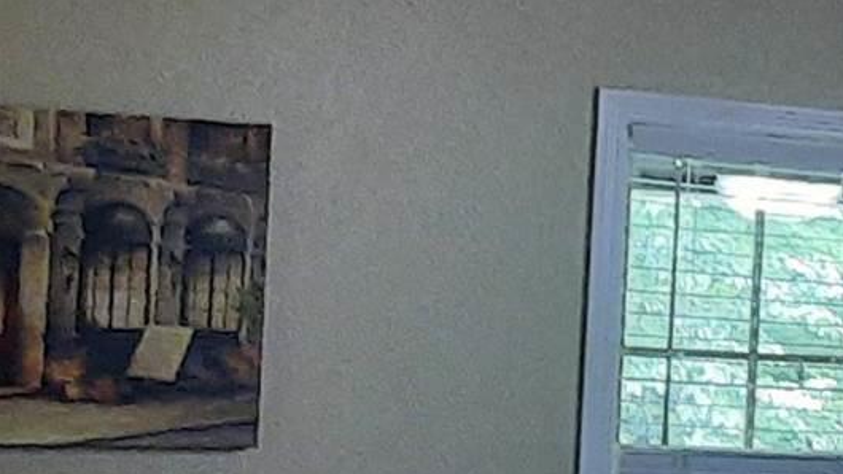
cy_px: 379
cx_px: 2440
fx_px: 3531
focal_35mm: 158
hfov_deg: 10.3
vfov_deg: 7.7
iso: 320
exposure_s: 1/30
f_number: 2
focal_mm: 4.6
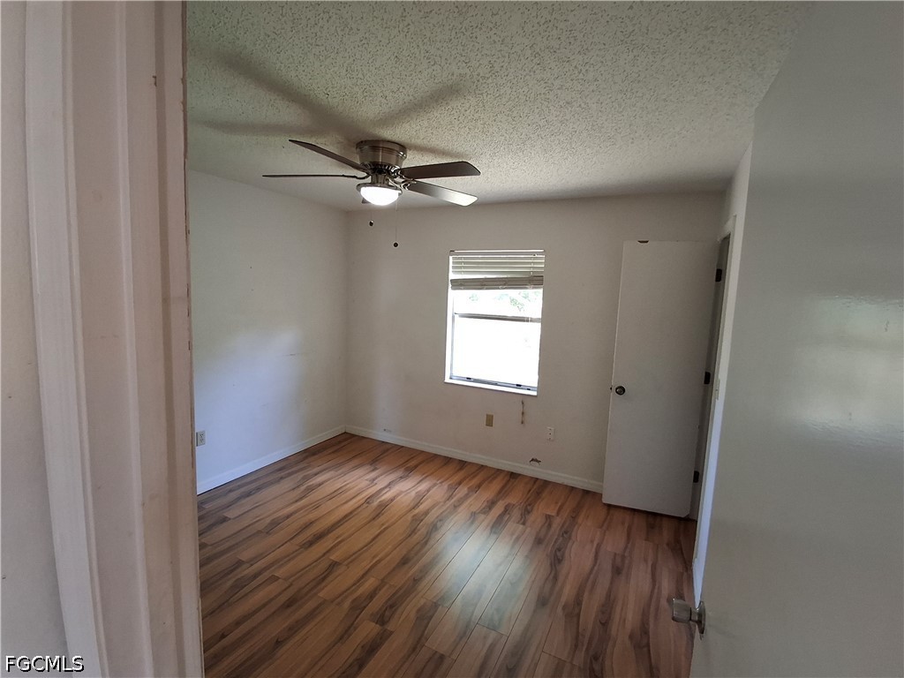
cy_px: 339
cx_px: 452
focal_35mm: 16
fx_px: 418
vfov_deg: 78.1
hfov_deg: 94.5
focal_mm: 1.64
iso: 160
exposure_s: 1/40
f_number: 2.2
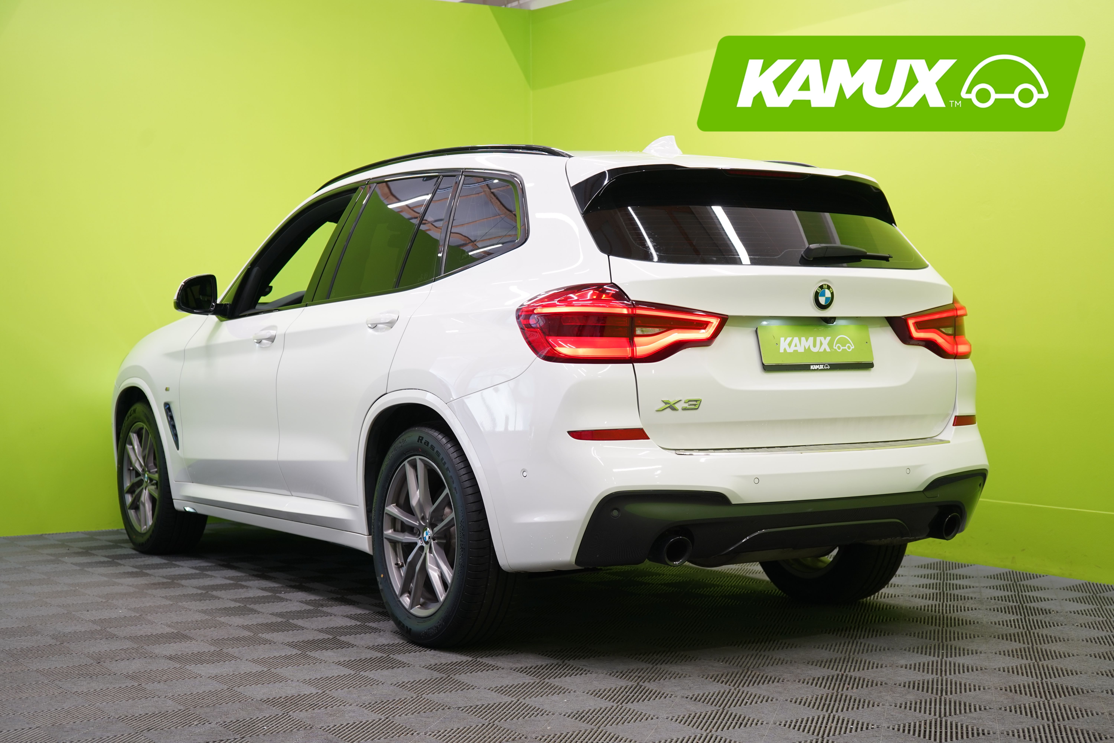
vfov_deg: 26.0
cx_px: 557
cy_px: 372
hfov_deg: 38.2
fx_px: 1609
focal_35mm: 52
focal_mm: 52
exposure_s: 1/30
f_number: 5
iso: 400
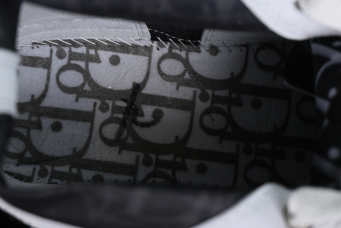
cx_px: 170
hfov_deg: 27.0
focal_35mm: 75
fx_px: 710
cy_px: 114
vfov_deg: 18.2
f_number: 6.3
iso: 160
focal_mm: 50
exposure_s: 1/60
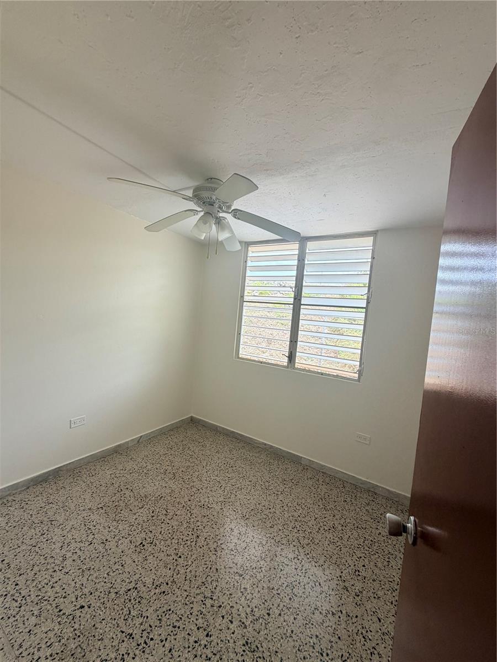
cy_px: 331
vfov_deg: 102.1
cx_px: 248
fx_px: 268
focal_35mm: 14
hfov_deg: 85.7
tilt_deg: -2.4
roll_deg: -4.1
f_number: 2.2
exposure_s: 1/121
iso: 80
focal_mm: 2.22
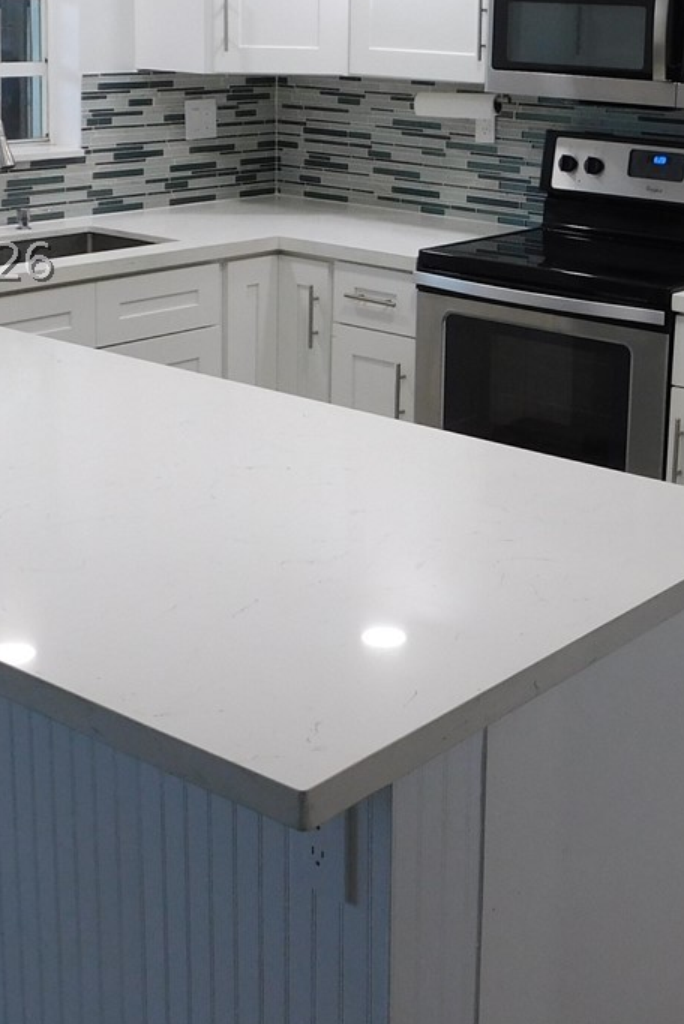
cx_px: 513
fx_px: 1594
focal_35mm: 56
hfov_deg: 24.0
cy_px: 261
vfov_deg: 34.9
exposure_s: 1/50
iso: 125
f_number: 3
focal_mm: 4
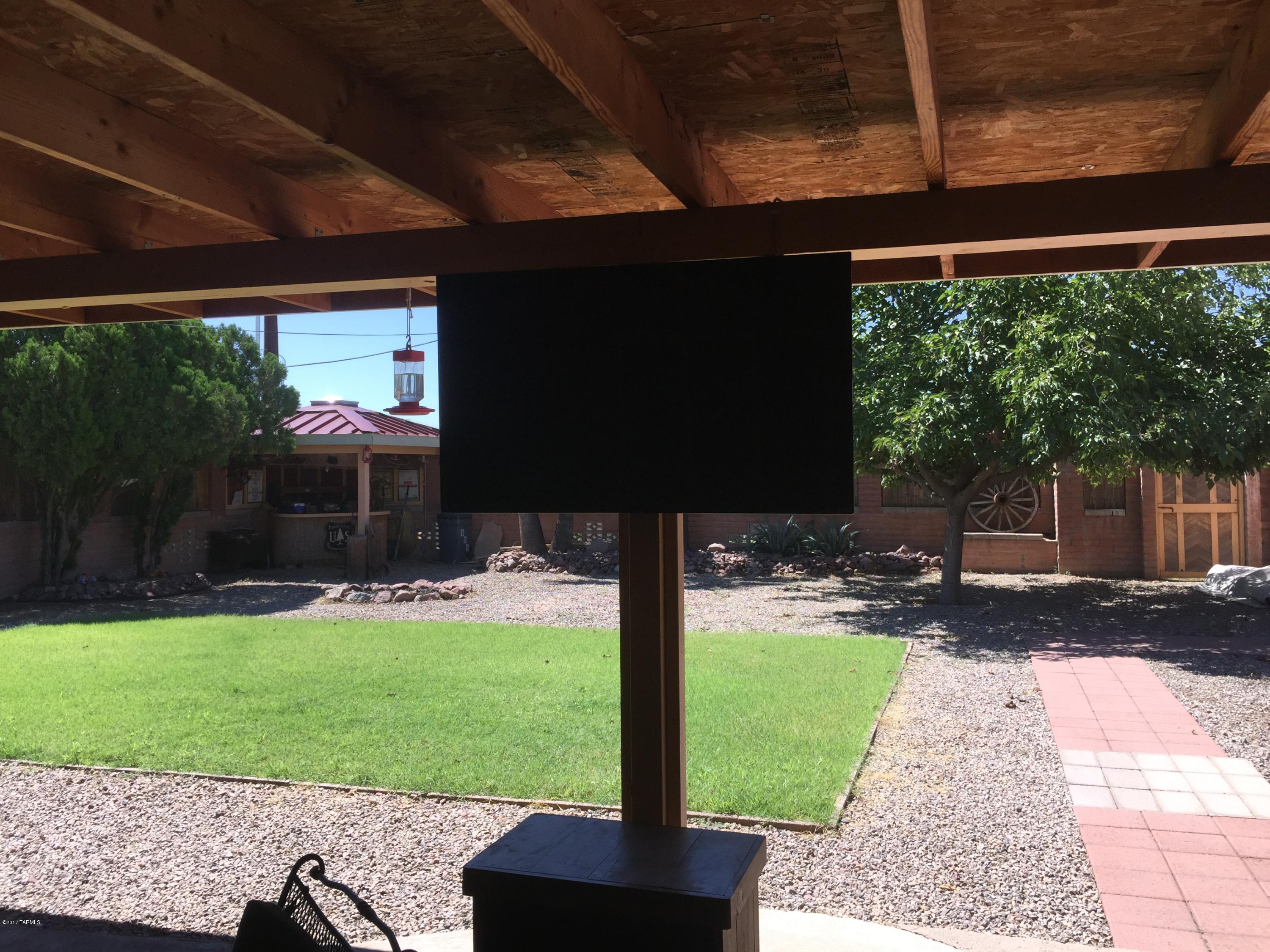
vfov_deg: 48.2
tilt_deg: +0.2
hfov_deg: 61.7
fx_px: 1064
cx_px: 635
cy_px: 476
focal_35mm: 29
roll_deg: +0.1
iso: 32
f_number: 2.2
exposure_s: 1/1199
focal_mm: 4.15
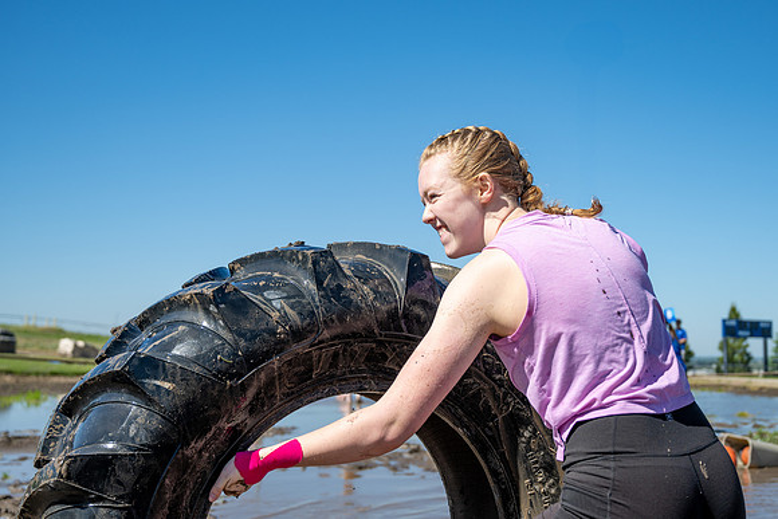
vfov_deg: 26.9
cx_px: 453
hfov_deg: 39.4
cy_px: 217
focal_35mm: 50
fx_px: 1083
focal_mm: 43
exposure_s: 1/1250
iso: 100
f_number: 4
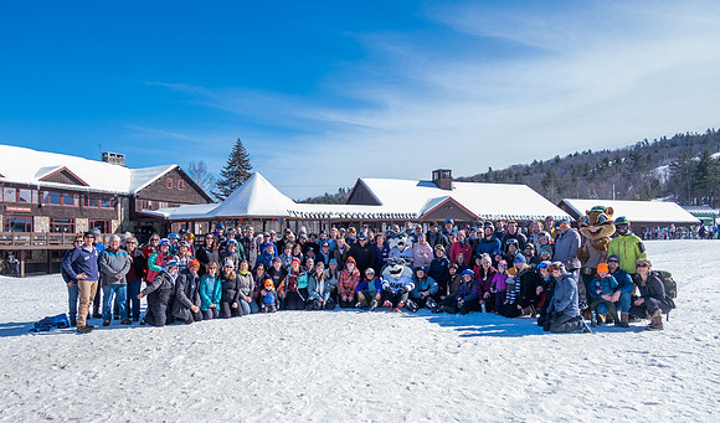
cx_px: 339
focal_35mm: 27
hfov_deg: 69.7
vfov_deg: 44.4
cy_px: 243
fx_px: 517
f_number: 4.5
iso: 320
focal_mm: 16
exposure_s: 1/1000
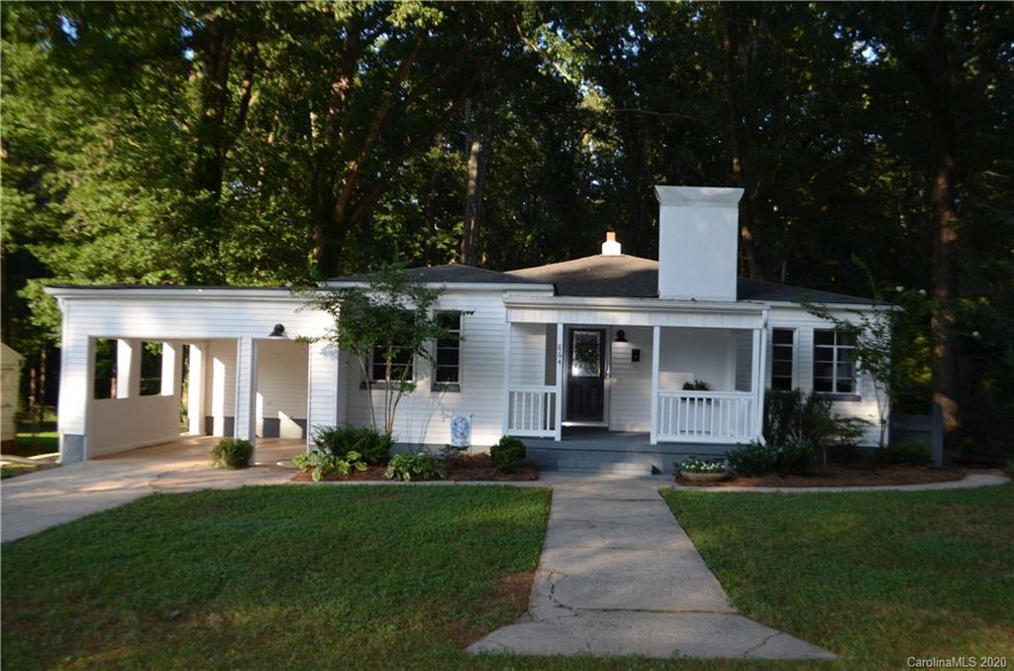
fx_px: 843
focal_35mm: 30
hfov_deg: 62.1
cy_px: 336
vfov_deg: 43.4
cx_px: 507
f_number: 5.6
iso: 100
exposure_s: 1/160
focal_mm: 20
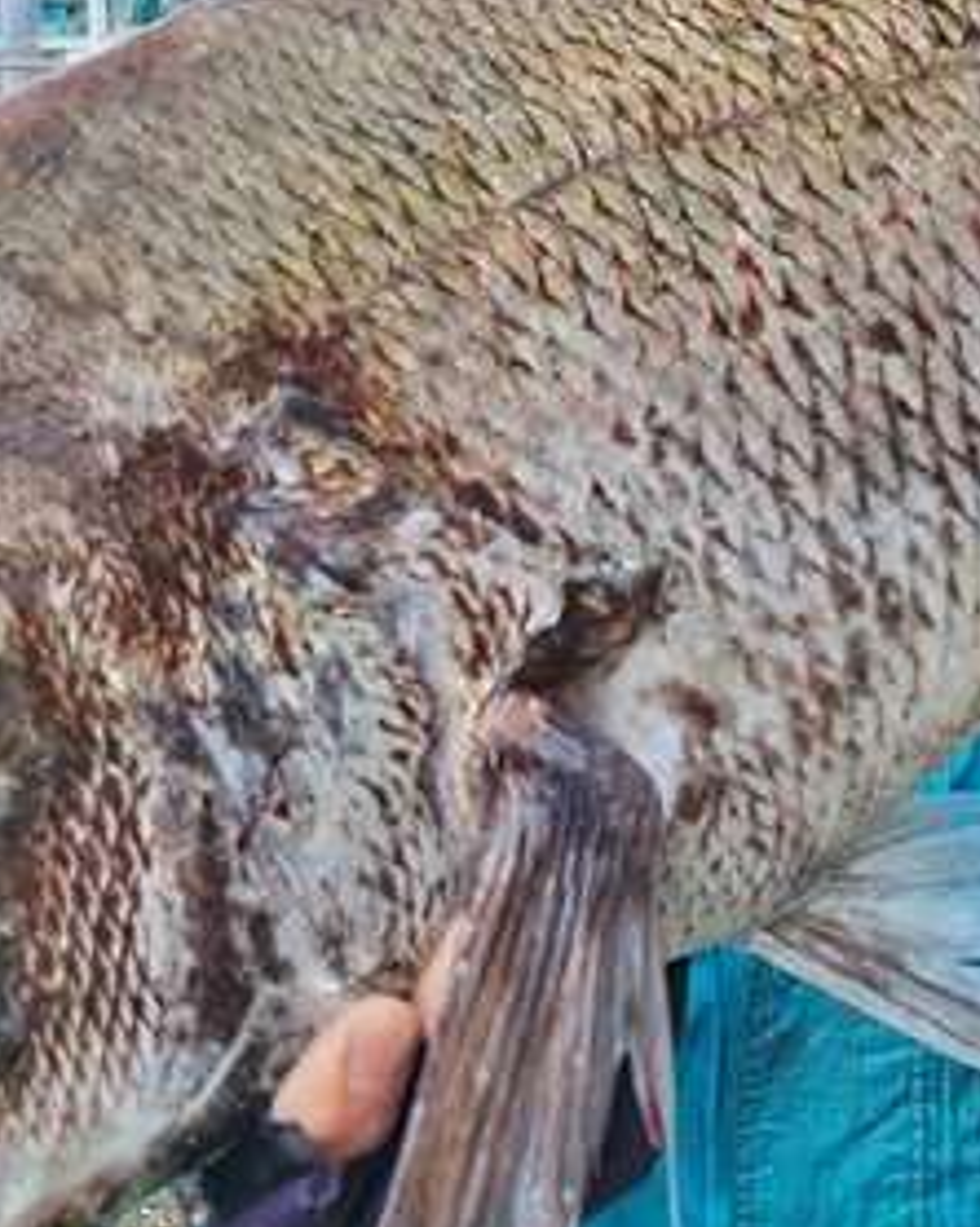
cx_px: 843
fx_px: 2504
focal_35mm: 69
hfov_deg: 21.7
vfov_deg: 27.3
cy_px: 380
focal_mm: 5.54
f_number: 1.8
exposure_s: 1/385
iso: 40
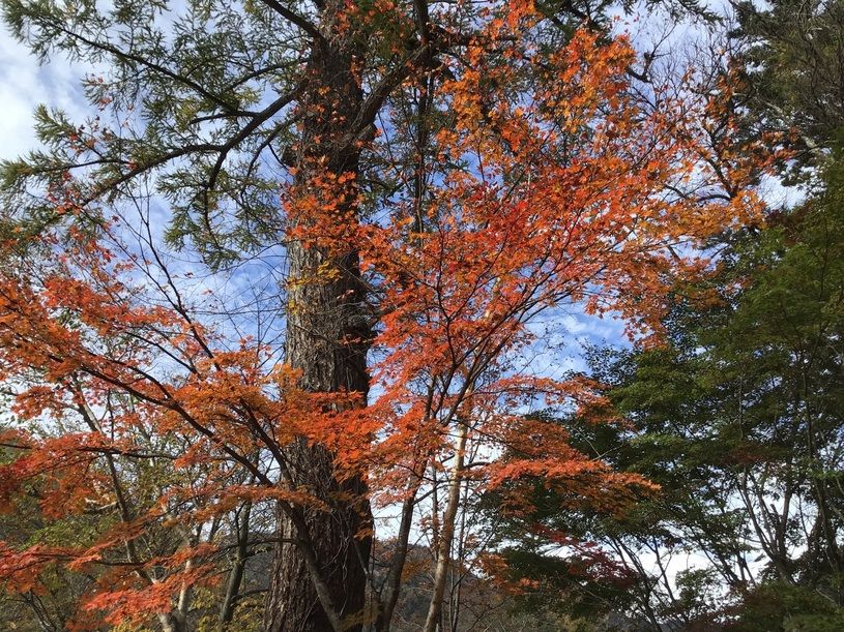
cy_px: 316
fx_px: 756
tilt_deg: +32.3
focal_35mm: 31
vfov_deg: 45.4
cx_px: 422
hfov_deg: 58.4
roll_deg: -0.6
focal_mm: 3.3
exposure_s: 1/562
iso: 25
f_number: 2.4
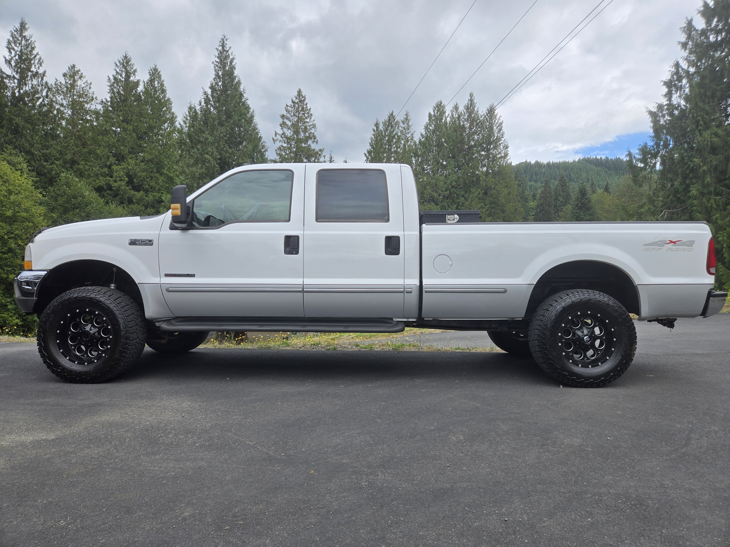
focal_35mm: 23
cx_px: 365
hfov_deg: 73.9
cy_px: 274
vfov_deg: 58.9
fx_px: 485
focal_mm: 5.4
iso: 25
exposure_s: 1/1318
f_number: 1.8
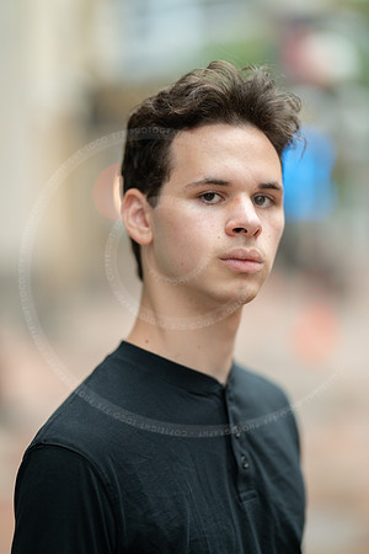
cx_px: 184
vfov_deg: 23.9
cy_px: 277
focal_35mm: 85
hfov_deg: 16.1
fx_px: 1307
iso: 250
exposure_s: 1/320
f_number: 1.2
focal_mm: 85
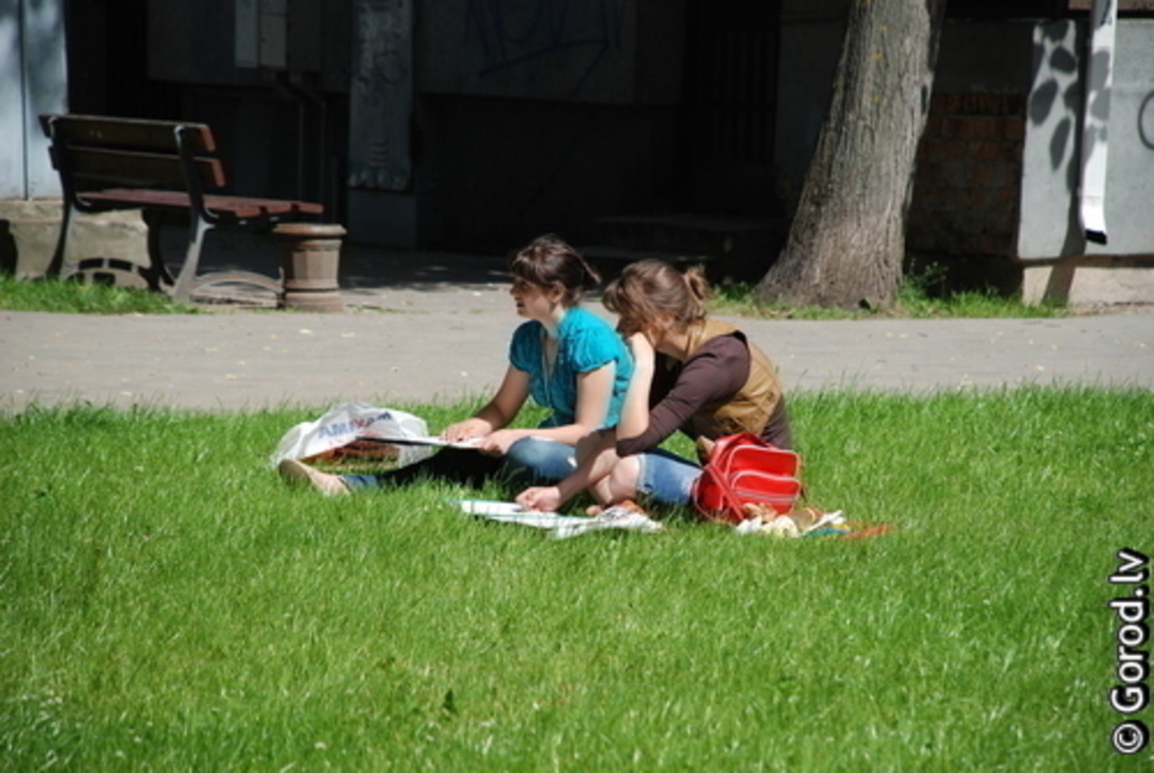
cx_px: 577
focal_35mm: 202
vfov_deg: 6.8
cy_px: 386
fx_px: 6502
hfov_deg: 10.1
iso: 320
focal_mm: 135
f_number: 5.6
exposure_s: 1/1000
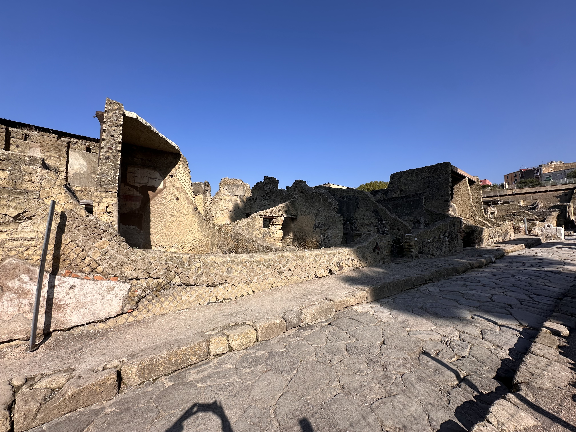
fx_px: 233
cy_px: 216
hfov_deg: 102.1
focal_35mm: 14
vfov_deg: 85.7
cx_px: 288
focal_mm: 2.22
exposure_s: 1/2132
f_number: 2.2
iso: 50
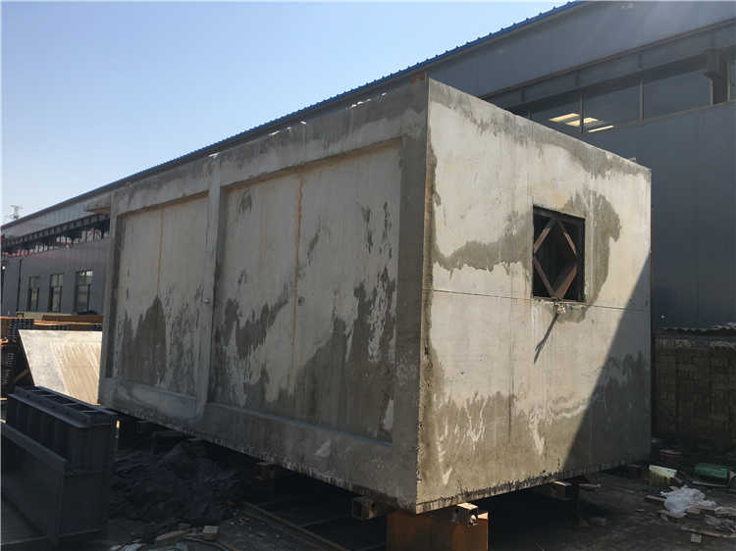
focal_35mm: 29
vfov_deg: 48.2
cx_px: 368
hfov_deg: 61.7
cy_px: 276
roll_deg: -2.5
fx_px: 616
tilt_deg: +4.5
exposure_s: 1/1304
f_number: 2.2
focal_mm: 4.15
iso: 25
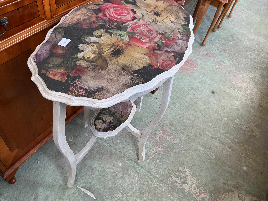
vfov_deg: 48.2
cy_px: 100
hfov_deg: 61.7
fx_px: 225
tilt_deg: -50.8
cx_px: 134
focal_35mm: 29
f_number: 1.8
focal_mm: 3
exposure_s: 1/100
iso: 40
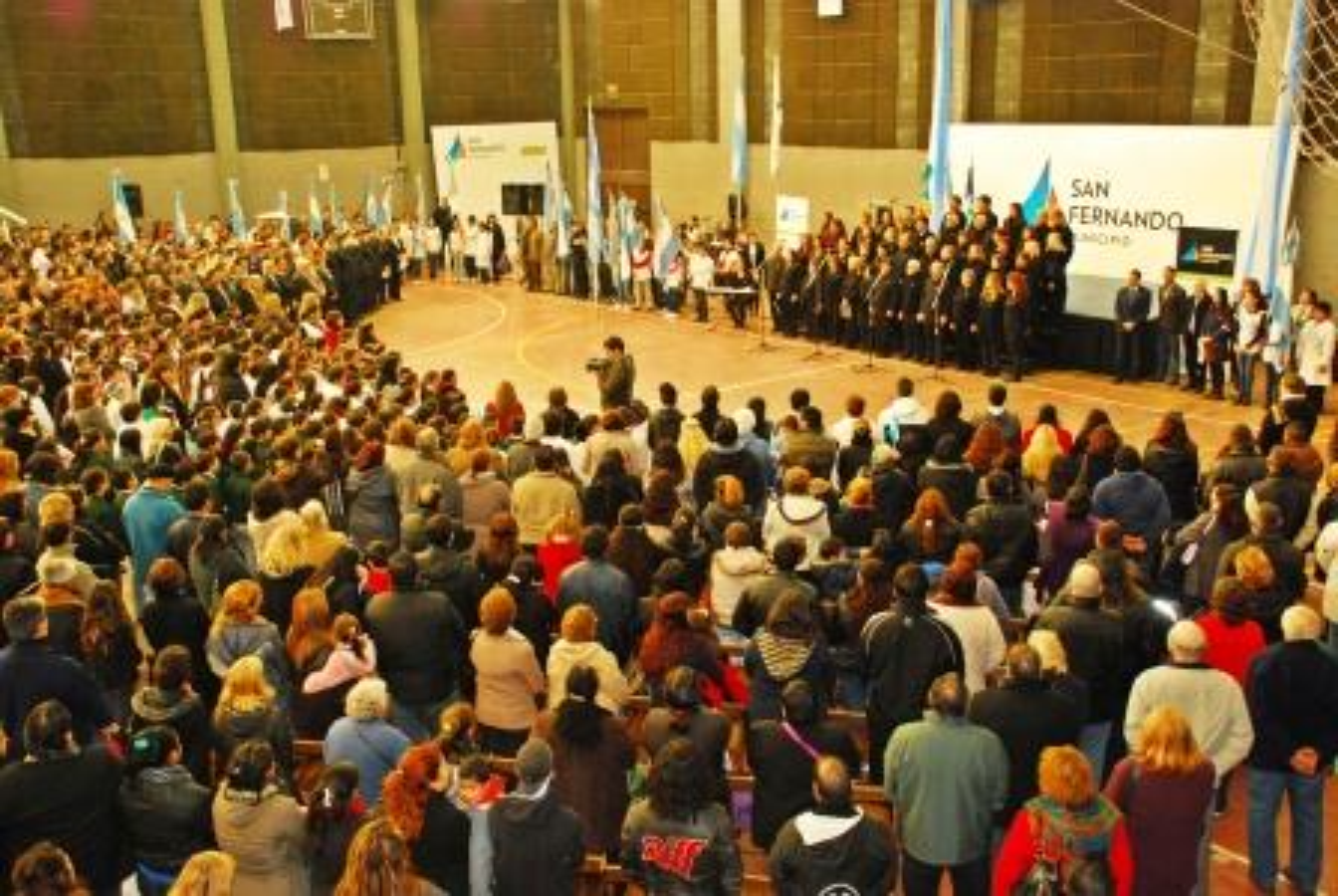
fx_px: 1451
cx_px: 669
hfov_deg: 49.5
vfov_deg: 34.3
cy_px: 448
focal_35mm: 39
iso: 800
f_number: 5
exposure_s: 1/60
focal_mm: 26
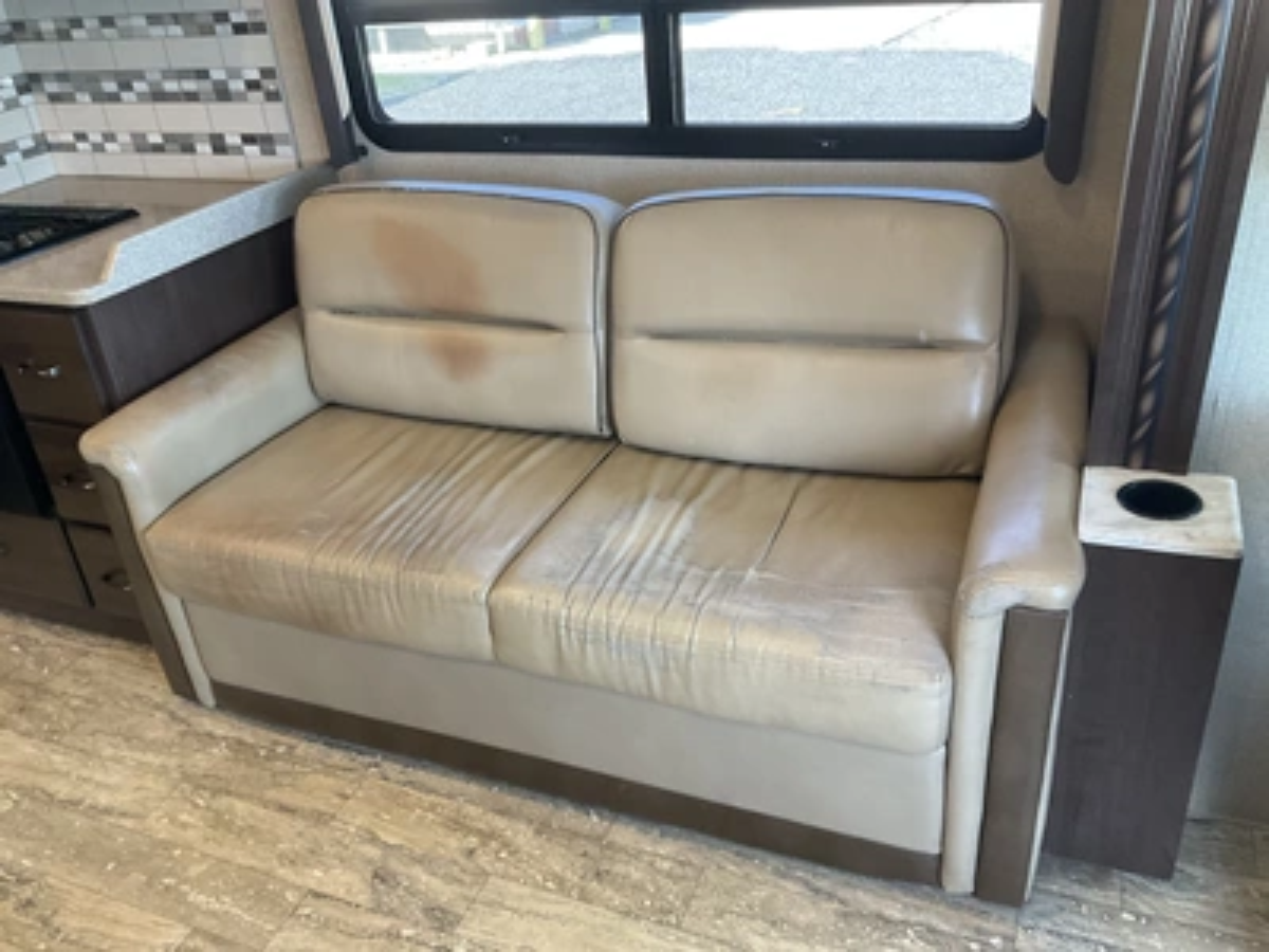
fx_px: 1063
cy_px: 476
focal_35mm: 29
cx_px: 634
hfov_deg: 61.7
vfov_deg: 48.2
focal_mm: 3
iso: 100
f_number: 1.8
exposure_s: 1/60
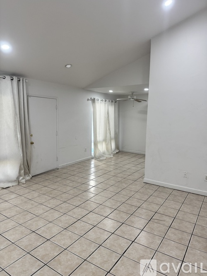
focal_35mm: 24
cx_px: 104
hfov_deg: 56.8
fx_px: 191
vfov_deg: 71.6
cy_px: 138
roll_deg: -0.8
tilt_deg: -7.3
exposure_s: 1/60
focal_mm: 6.76
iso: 160
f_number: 1.78
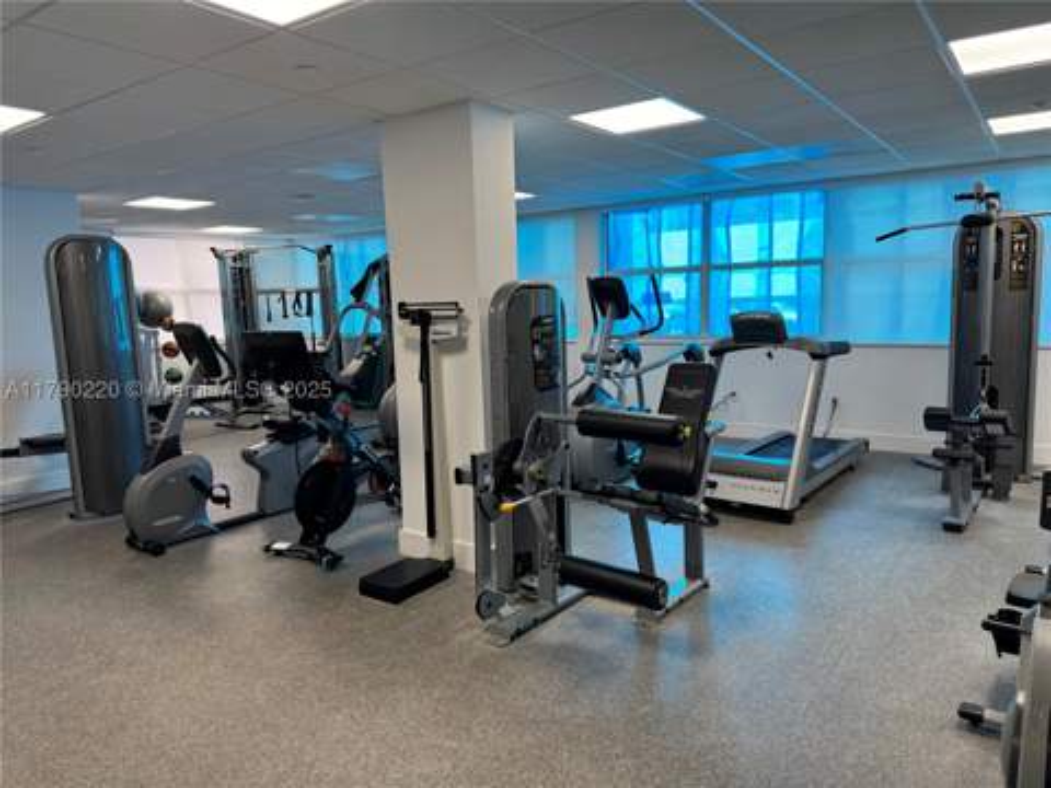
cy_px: 394
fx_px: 729
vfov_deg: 56.8
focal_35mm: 24
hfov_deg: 71.6
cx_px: 526
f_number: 1.78
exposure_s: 1/120
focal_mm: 6.76
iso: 125
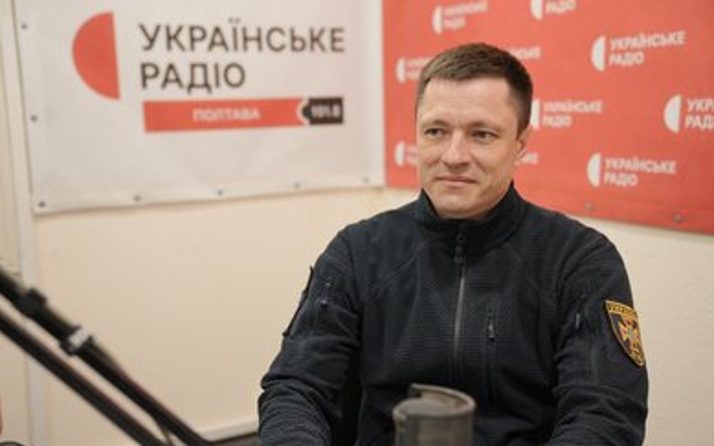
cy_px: 241
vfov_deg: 29.2
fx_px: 856
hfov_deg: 45.3
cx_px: 365
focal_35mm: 44
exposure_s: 1/60
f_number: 2.8
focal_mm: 42
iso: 640
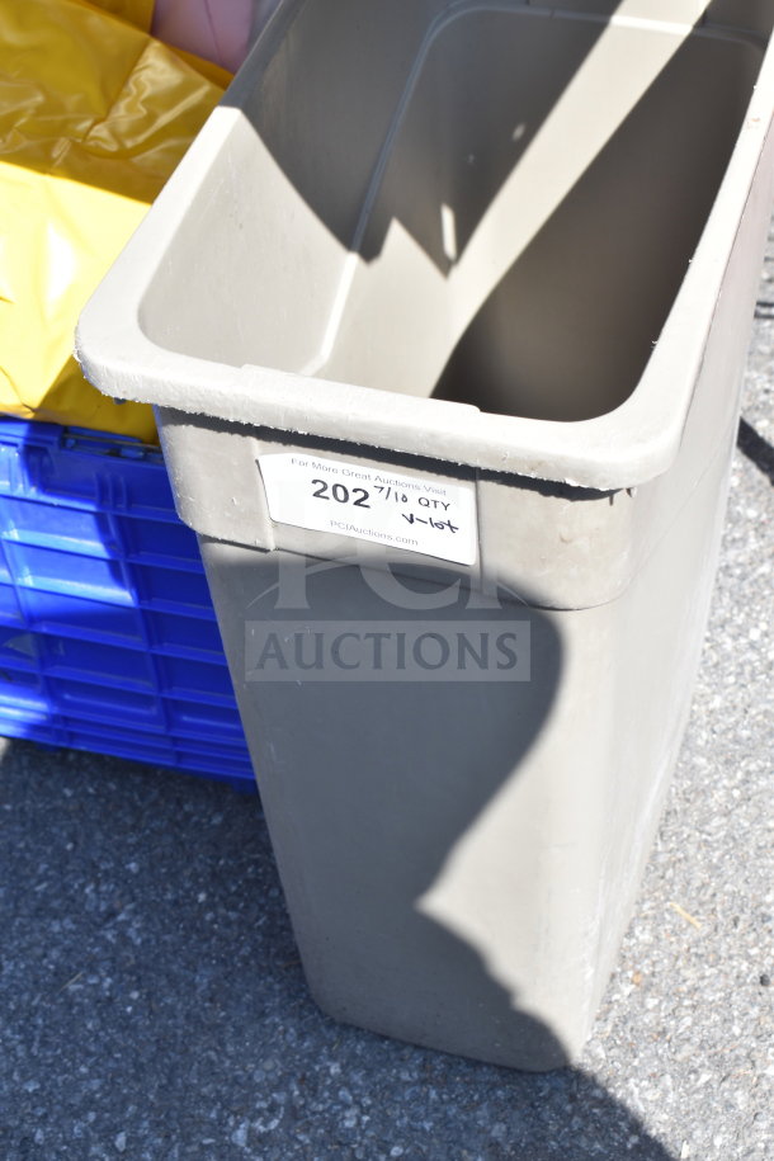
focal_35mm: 63
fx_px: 2032
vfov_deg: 31.9
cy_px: 580
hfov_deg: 21.6
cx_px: 387
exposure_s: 1/200
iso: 200
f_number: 7.1
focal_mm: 42
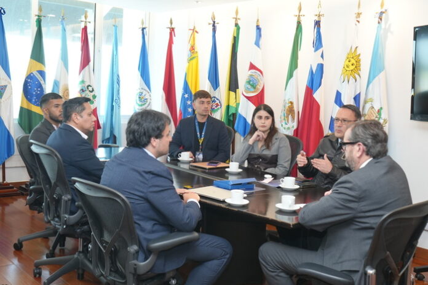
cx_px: 214
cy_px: 142
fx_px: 499
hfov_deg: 46.4
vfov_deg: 31.9
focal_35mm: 42
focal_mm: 28
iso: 1250
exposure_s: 1/160
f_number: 4
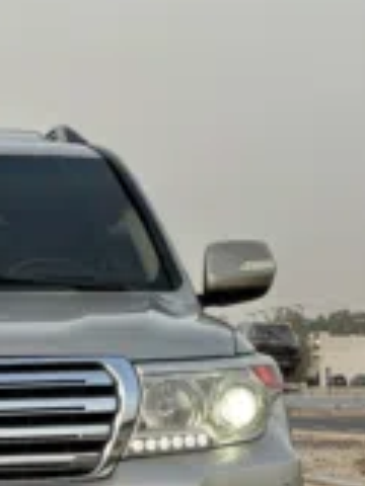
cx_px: -58
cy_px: 368
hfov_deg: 7.6
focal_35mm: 193
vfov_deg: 10.2
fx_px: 2713
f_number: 2.8
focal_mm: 9
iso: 40
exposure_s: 1/121
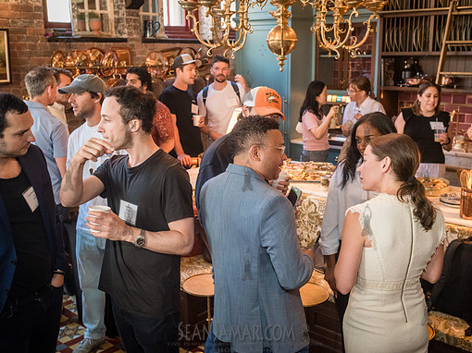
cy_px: 175
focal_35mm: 39
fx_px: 532
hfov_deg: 47.9
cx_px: 247
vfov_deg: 36.8
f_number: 4.5
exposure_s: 1/200
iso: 4000
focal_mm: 35
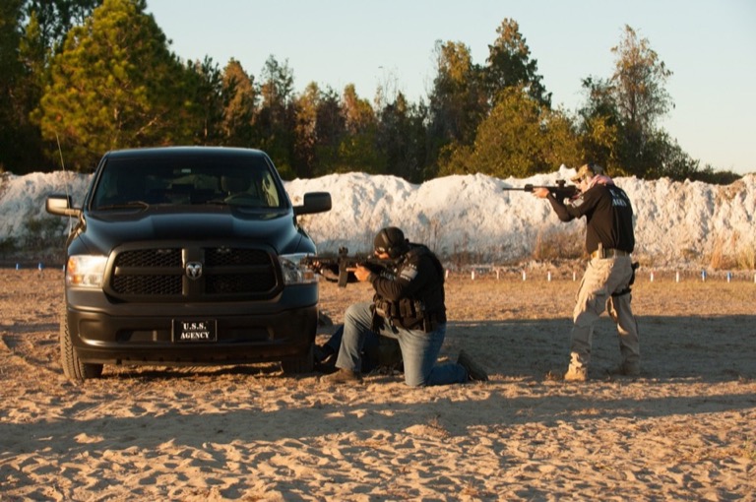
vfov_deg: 18.1
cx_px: 378
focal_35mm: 75
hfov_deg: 27.0
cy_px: 251
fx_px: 1573
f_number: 5.6
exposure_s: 1/2500
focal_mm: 75
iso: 2000
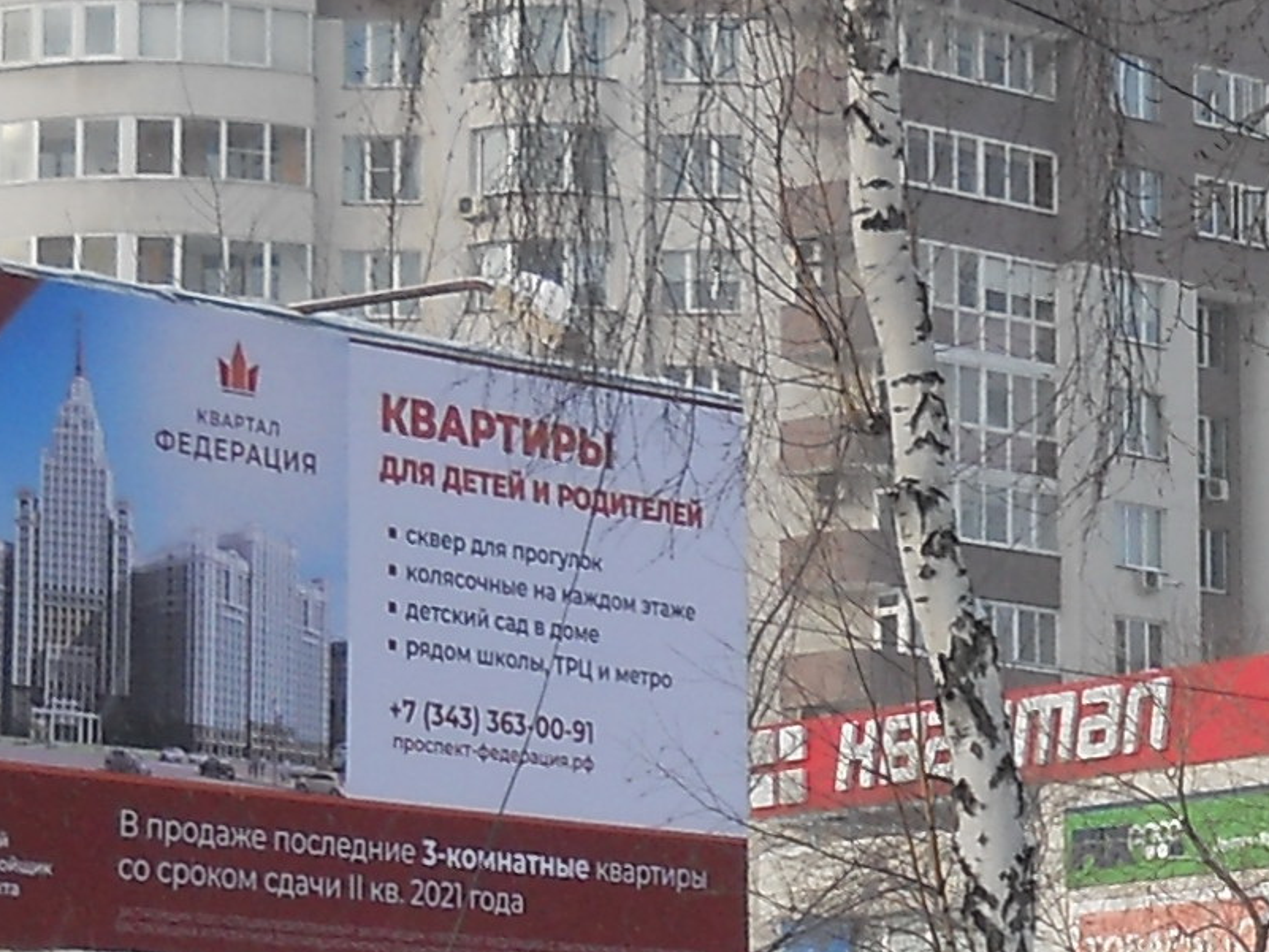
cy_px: 1026
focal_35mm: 167
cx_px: 1188
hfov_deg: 11.7
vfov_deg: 8.8
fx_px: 6123
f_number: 5.5
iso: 80
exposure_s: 1/200
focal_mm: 6.72
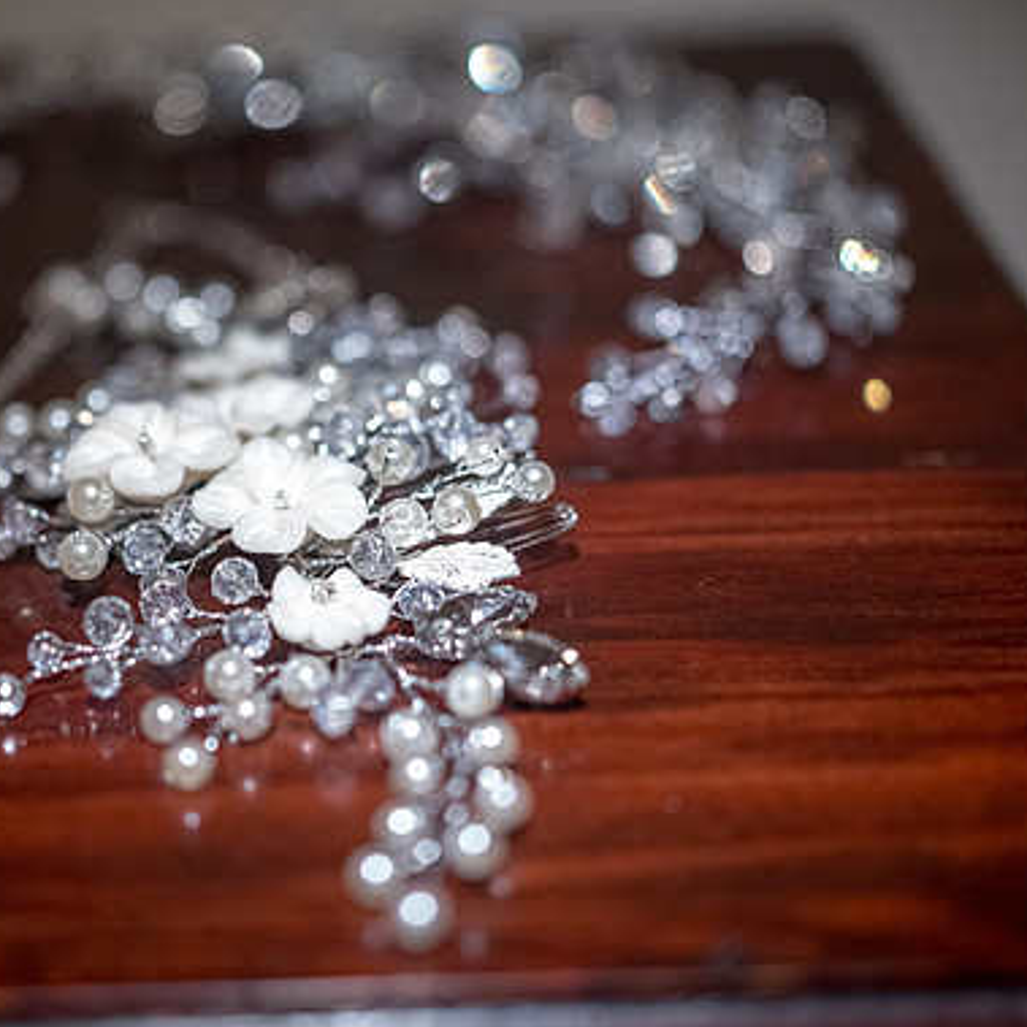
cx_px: 314
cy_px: 514
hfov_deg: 22.1
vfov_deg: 22.2
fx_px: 2618
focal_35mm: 78
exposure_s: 1/200
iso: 2500
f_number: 3.2
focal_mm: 60
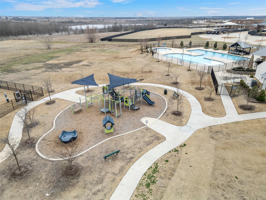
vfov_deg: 56.8
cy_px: 100
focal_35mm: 24
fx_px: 184
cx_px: 133
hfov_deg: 71.6
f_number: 1.7
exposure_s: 1/1600
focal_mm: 6.72
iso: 110
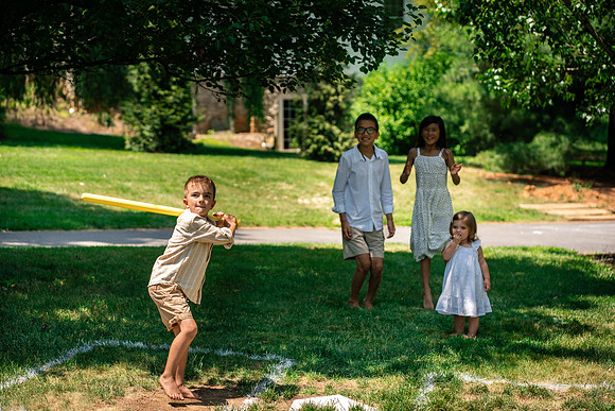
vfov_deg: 16.1
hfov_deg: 23.9
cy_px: 206
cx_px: 308
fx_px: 1452
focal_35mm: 85
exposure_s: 1/2500
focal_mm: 85
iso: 320
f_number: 3.5
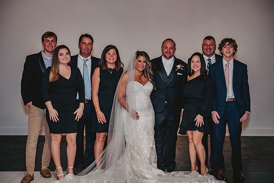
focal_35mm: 64
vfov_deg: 21.4
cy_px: 88
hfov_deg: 31.6
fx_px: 484
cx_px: 136
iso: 1250
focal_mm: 60
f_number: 3.2
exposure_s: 1/60
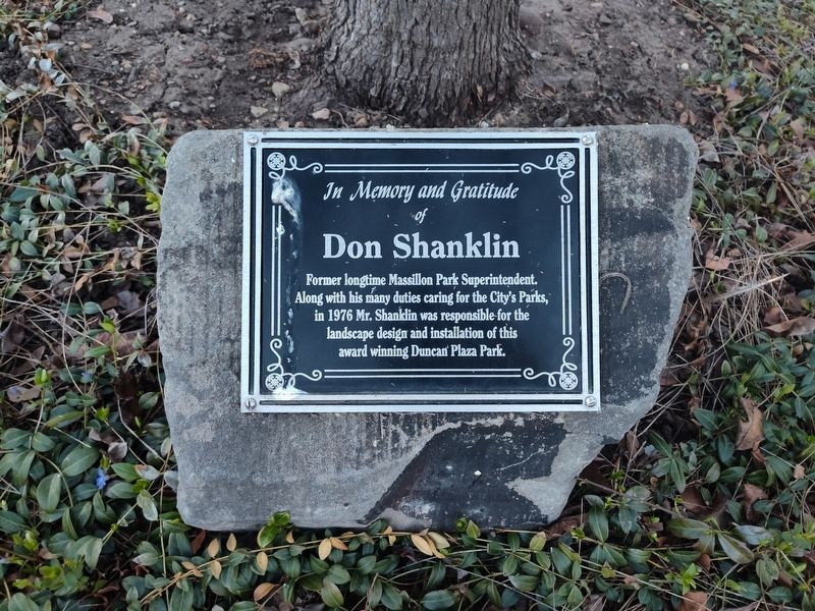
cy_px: 306
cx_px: 408
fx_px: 542
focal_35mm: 23
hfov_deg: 73.9
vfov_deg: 58.9
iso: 1300
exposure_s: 1/60
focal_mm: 5.56
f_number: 1.8
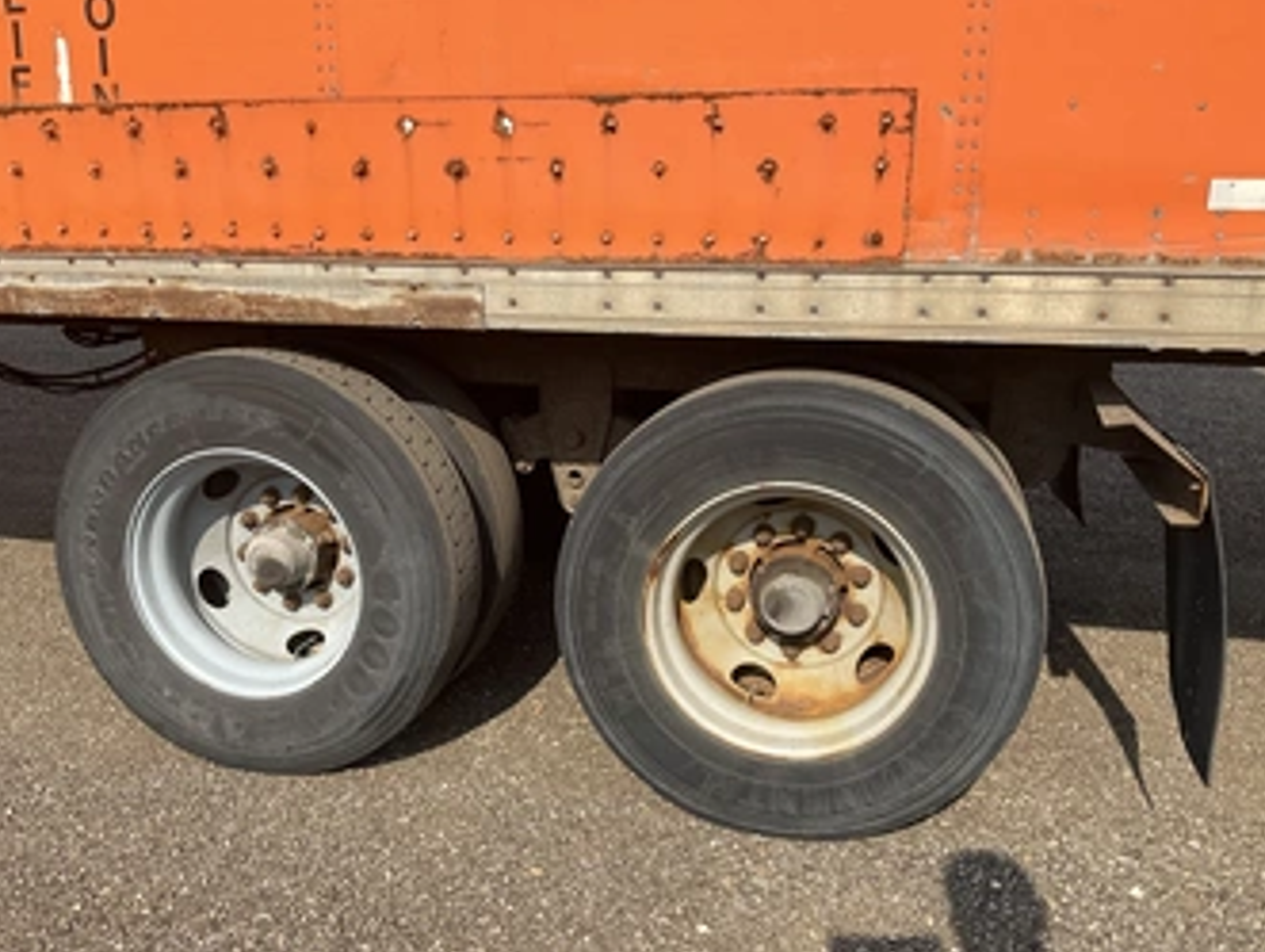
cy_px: 562
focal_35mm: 35
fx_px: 1280
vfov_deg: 40.6
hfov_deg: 52.5
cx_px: 573
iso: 25
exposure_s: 1/1279
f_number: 1.8
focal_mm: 3
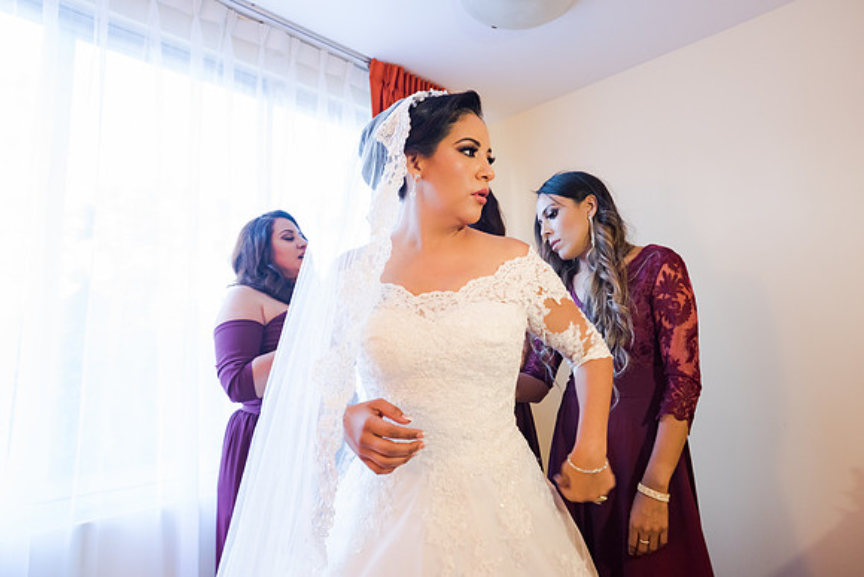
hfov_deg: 75.8
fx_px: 555
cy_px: 274
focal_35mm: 23
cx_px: 454
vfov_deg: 54.9
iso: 1600
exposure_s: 1/80
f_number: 2.8
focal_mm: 22
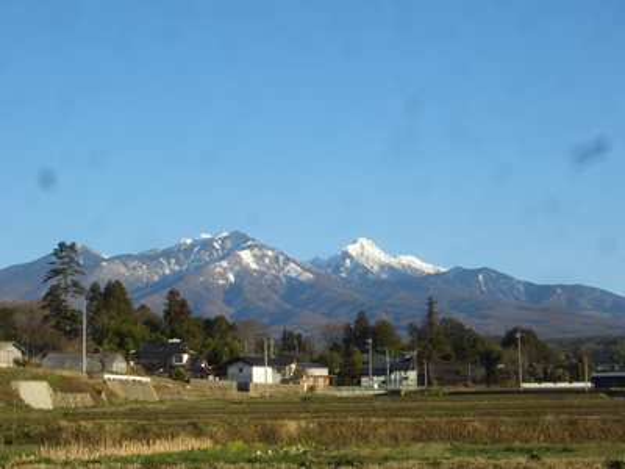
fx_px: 1336
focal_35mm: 74
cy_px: 234
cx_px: 312
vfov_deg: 19.9
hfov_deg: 26.3
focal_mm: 12.2
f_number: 6.2
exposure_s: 1/160
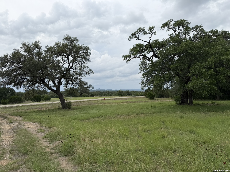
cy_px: 86
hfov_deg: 71.6
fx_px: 159
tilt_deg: +1.1
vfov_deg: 56.8
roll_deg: +2.0
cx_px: 115
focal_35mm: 24
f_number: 1.78
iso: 80
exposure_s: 1/3021
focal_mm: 6.76
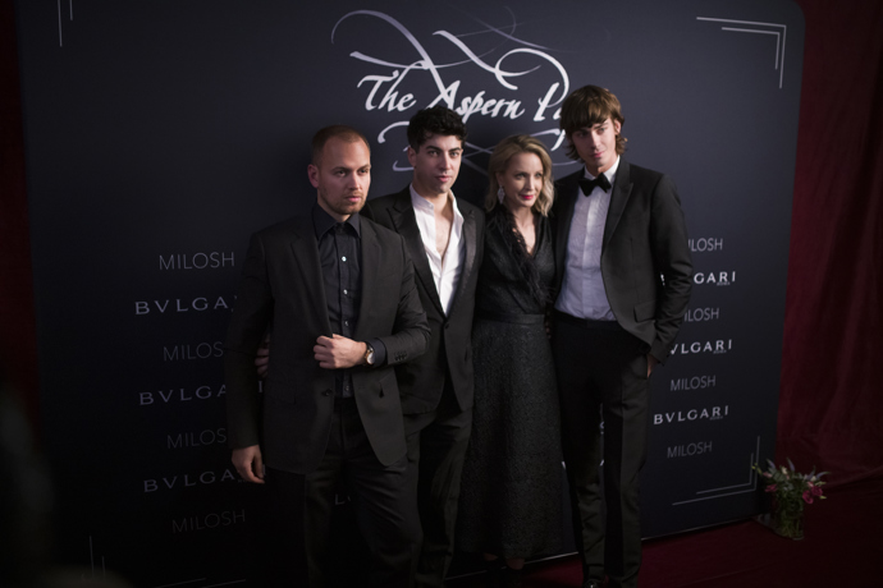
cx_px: 442
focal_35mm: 35
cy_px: 294
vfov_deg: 37.9
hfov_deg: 54.4
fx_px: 858
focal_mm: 35
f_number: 1.4
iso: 1000
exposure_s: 1/160
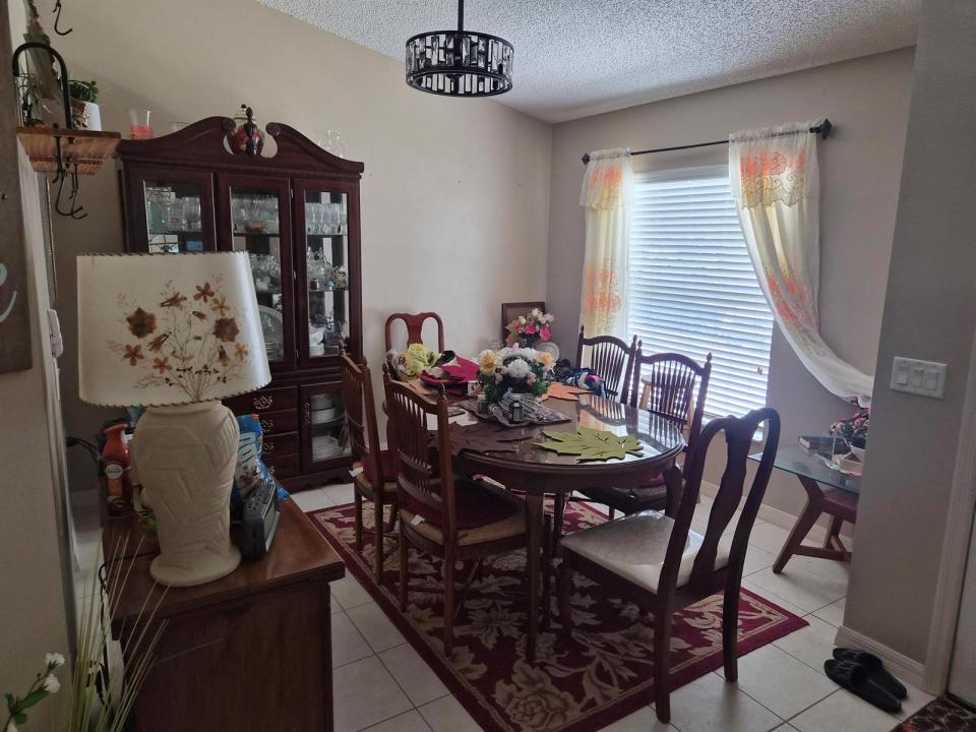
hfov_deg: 73.9
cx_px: 488
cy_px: 366
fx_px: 648
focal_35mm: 23
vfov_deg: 58.9
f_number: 1.8
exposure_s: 1/120
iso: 200
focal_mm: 5.4
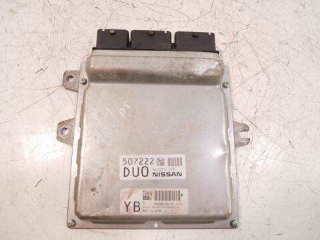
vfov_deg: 56.8
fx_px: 222
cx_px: 160
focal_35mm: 24
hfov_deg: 71.6
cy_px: 120
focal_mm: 12
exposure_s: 1/60
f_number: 3.5
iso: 640
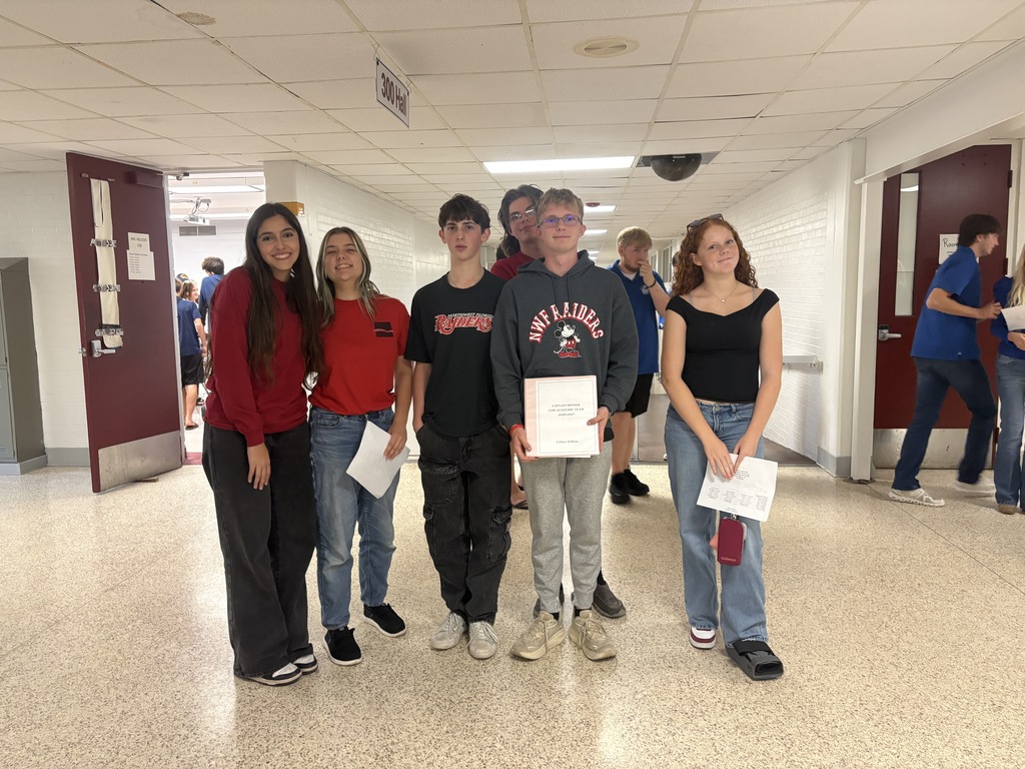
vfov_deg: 53.1
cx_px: 512
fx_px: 770
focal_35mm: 26
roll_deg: +2.1
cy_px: 384
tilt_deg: -7.4
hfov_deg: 67.3
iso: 320
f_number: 1.6
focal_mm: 5.96
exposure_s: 1/60
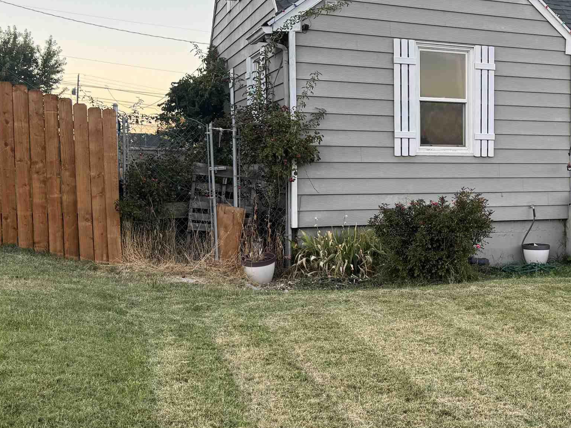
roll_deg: -0.1
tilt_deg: -2.6
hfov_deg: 37.2
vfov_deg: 30.2
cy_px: 195
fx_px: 792
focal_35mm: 48
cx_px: 509
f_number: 1.78
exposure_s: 1/125
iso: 50
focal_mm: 6.76
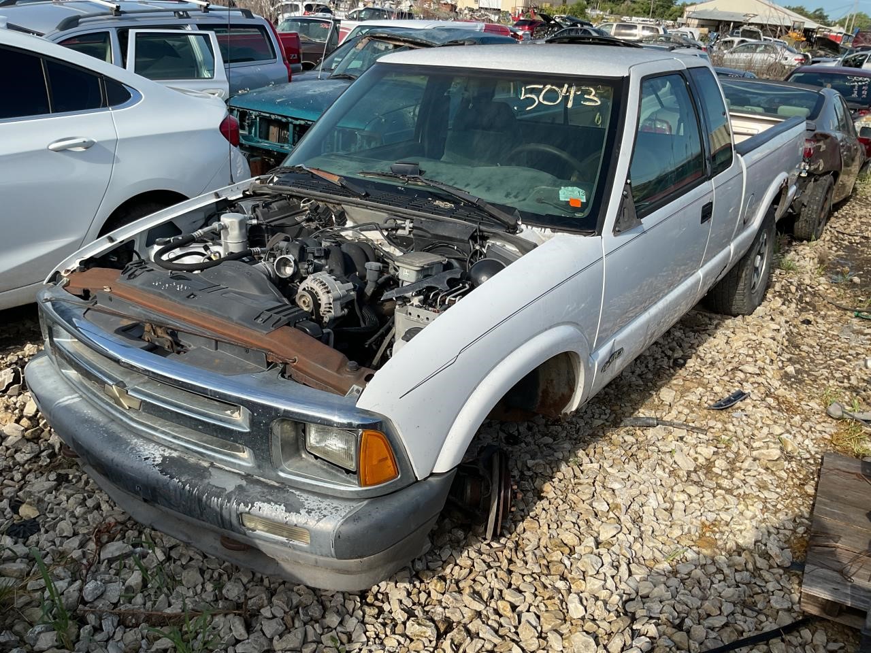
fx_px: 730
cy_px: 326
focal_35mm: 29
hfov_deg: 61.7
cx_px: 436
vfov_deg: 48.2
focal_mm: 3
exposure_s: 1/1412
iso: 16
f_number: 1.8
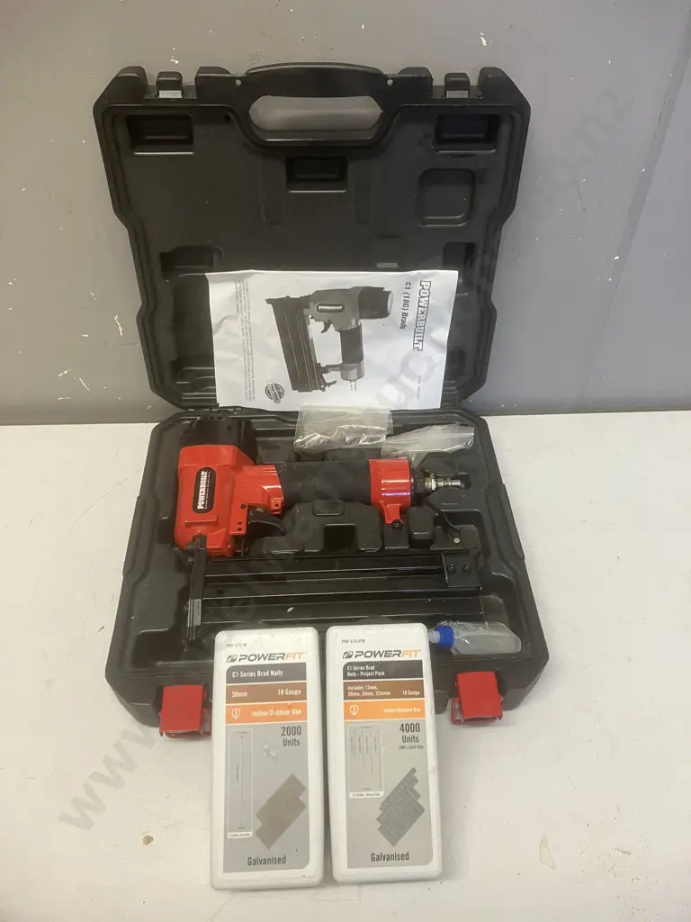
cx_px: 346
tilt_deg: -43.1
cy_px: 461
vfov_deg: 63.4
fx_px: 745
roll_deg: -2.5
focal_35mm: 28
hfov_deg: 49.7
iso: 64
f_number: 1.8
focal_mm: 3.99
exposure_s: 1/50
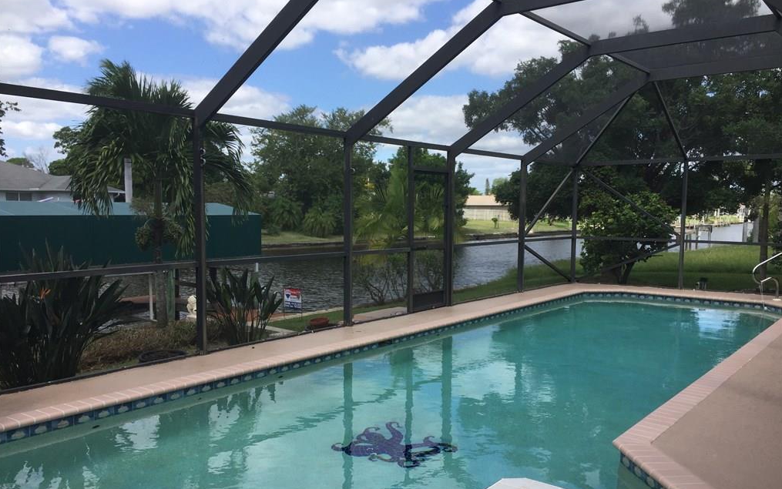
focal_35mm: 31
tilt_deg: -6.1
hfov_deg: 61.2
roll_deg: -1.3
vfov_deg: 40.5
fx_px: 661
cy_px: 276
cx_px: 391
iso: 32
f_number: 2.2
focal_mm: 4.15
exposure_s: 1/898
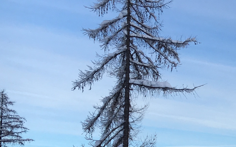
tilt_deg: +0.7
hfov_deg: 18.4
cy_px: 199
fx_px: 630
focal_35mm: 98
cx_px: 370
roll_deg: -1.5
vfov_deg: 12.8
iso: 25
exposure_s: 1/1026
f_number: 2.2
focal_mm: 4.15
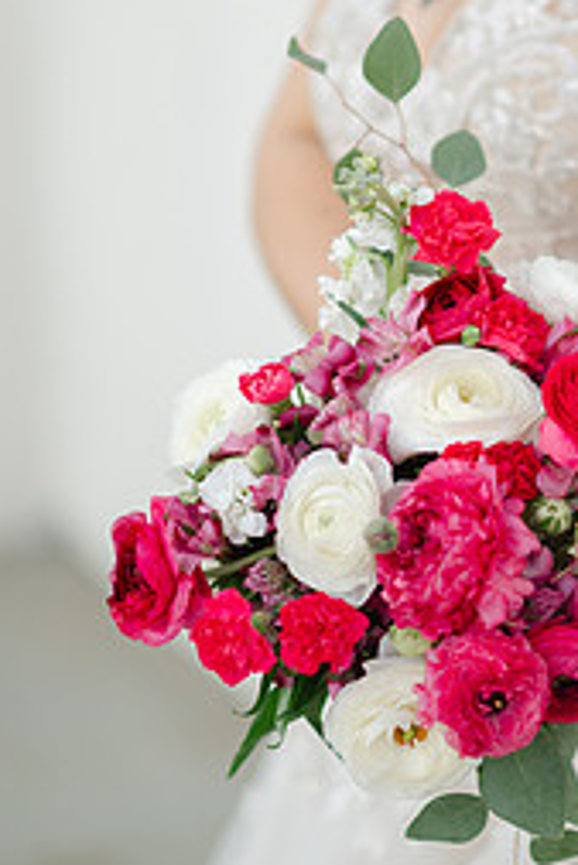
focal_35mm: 151
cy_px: 352
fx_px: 3631
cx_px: 472
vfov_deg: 13.6
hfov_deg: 9.1
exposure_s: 1/6400
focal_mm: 85
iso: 80
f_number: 1.8
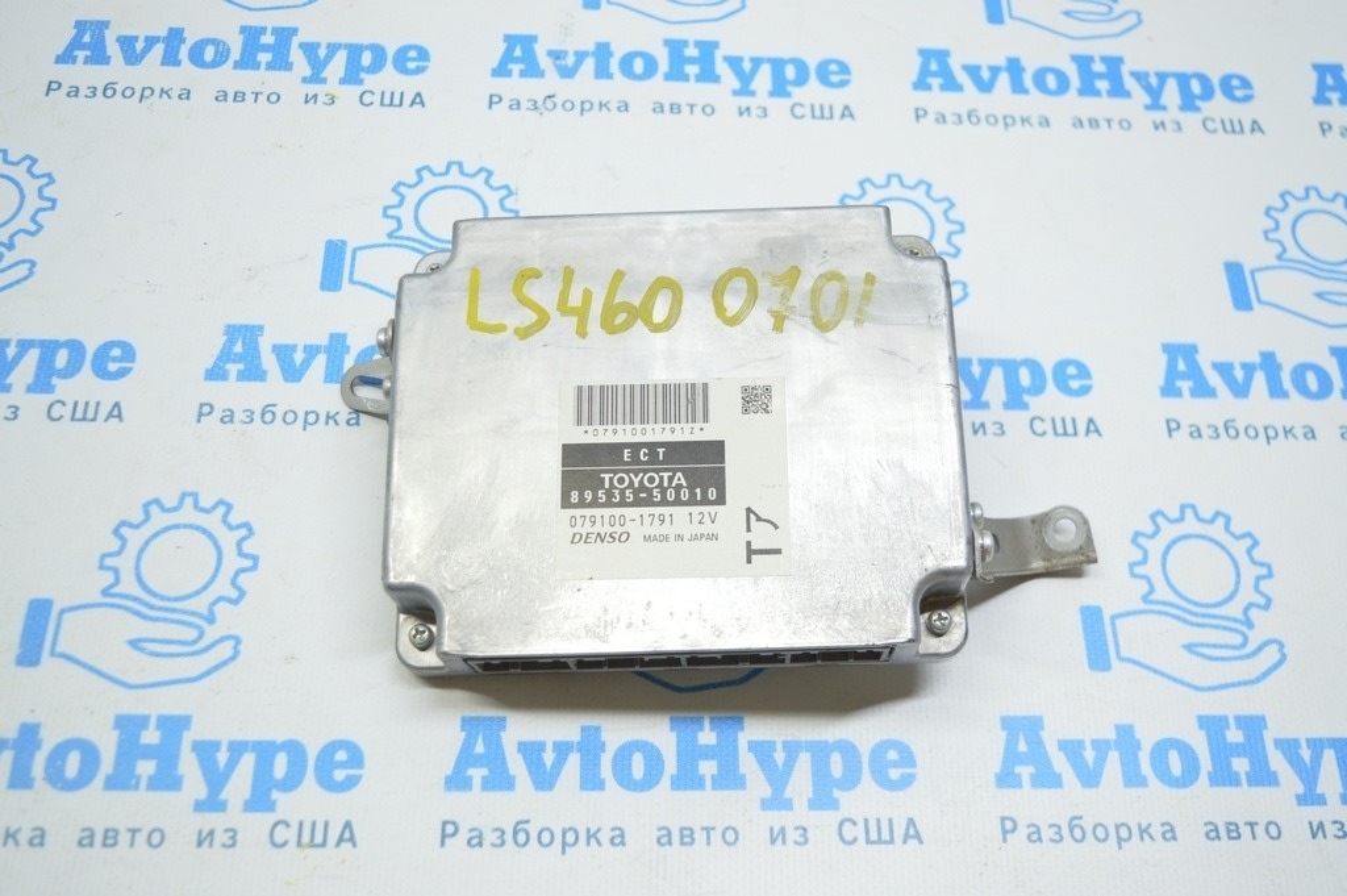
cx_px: 674
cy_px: 448
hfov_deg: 51.3
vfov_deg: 35.4
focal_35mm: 38
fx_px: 1402
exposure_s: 1/50
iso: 400
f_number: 4
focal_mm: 25
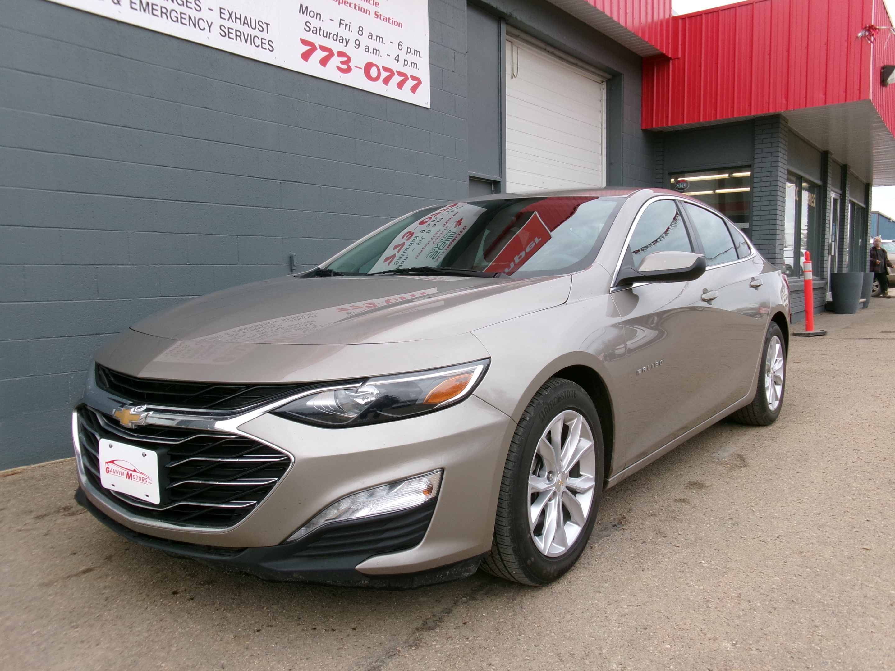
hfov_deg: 63.4
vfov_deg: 49.7
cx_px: 448
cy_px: 336
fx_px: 724
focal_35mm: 28
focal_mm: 5.1
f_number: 3.9
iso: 100
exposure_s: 1/125
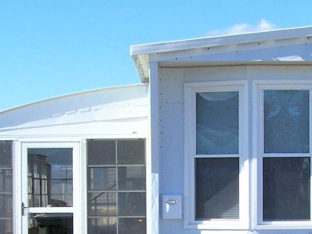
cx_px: 193
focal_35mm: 117
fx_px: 1055
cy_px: 236
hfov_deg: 16.8
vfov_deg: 12.5
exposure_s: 1/750
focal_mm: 7.1
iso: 80
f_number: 4
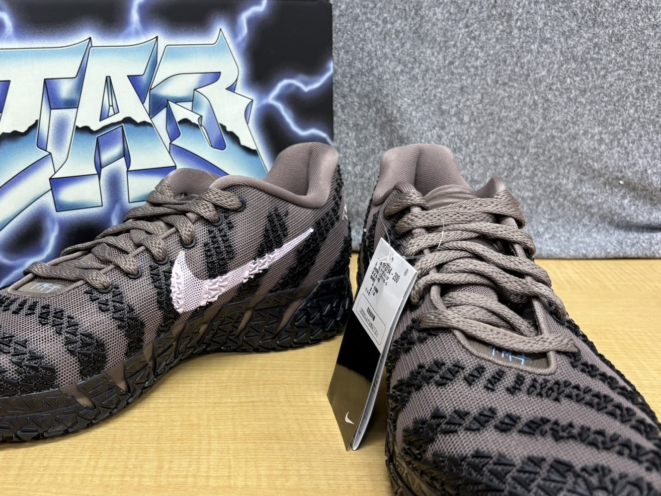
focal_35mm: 38
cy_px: 250
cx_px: 234
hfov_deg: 48.4
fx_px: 725
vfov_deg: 37.7
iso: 80
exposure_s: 1/60
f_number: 1.6
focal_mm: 5.96
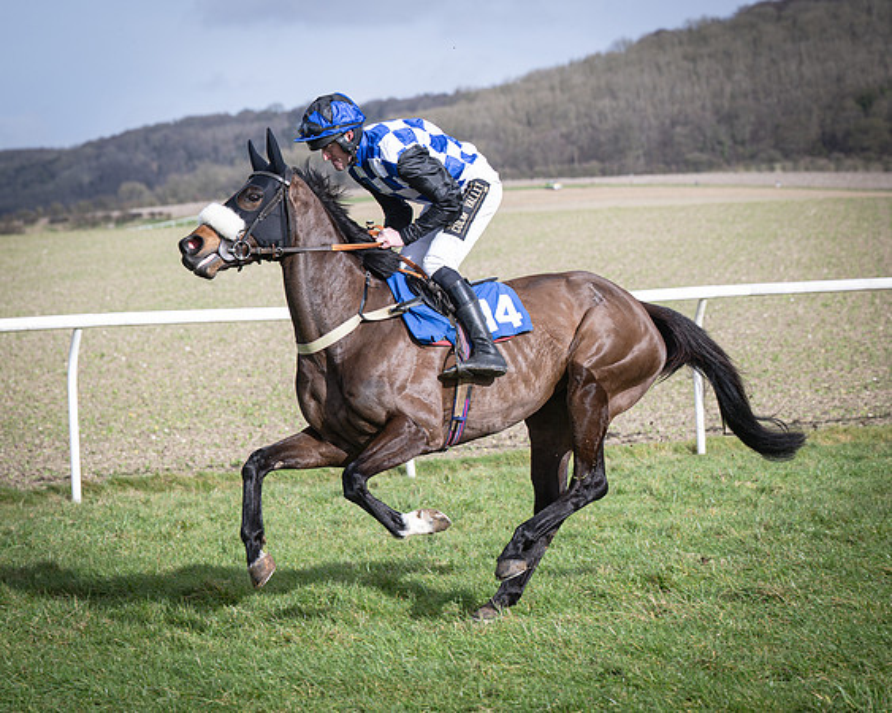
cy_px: 444
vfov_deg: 11.3
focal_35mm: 136
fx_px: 3598
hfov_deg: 14.1
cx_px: 409
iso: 200
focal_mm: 86
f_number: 4
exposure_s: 1/1600
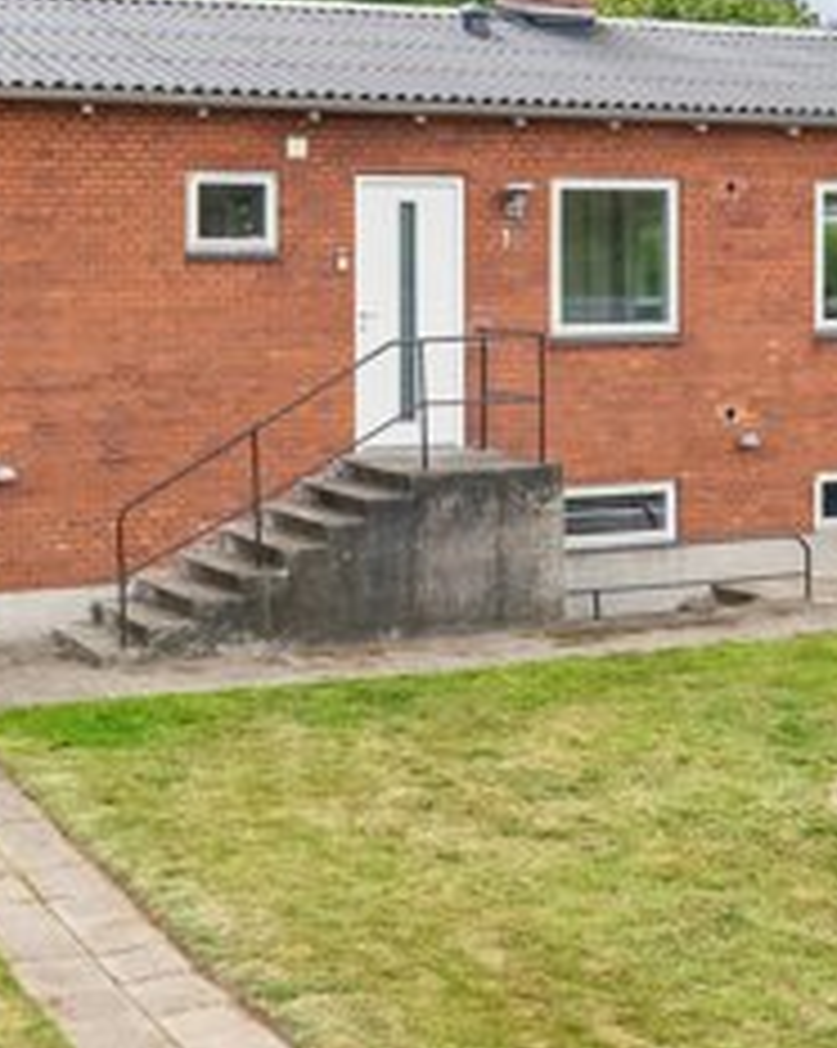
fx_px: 2201
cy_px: 308
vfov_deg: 26.6
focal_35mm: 71
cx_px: 580
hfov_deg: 21.4
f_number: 7.1
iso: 800
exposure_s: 1/1000
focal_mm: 22
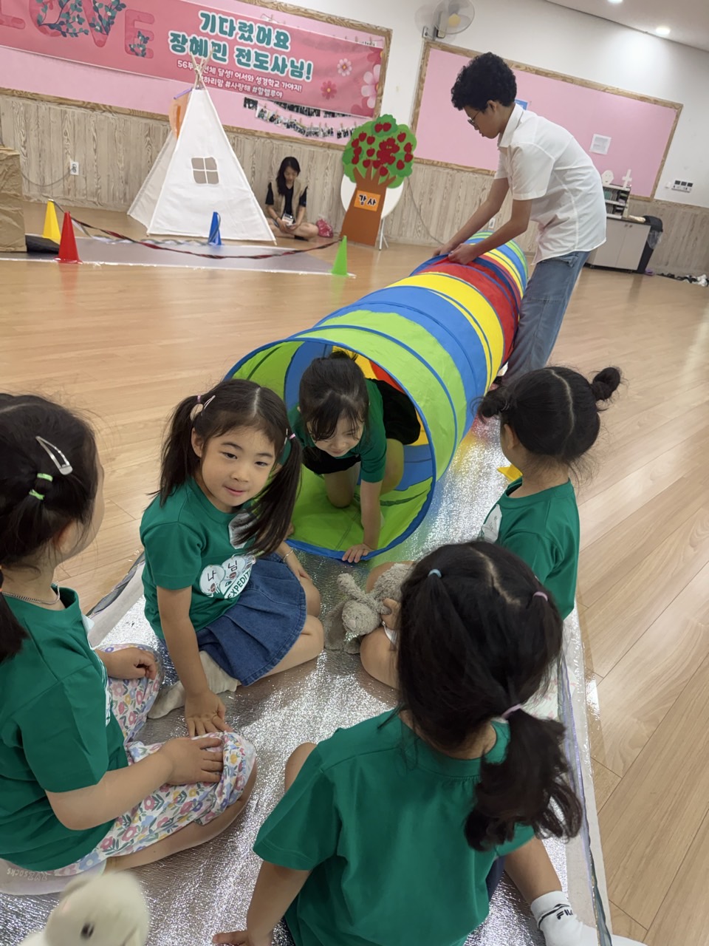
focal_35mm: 24
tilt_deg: -24.3
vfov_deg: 71.6
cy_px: 473
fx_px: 655
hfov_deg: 56.8
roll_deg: -11.6
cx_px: 354
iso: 200
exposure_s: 1/120
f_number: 1.78
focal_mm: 6.76
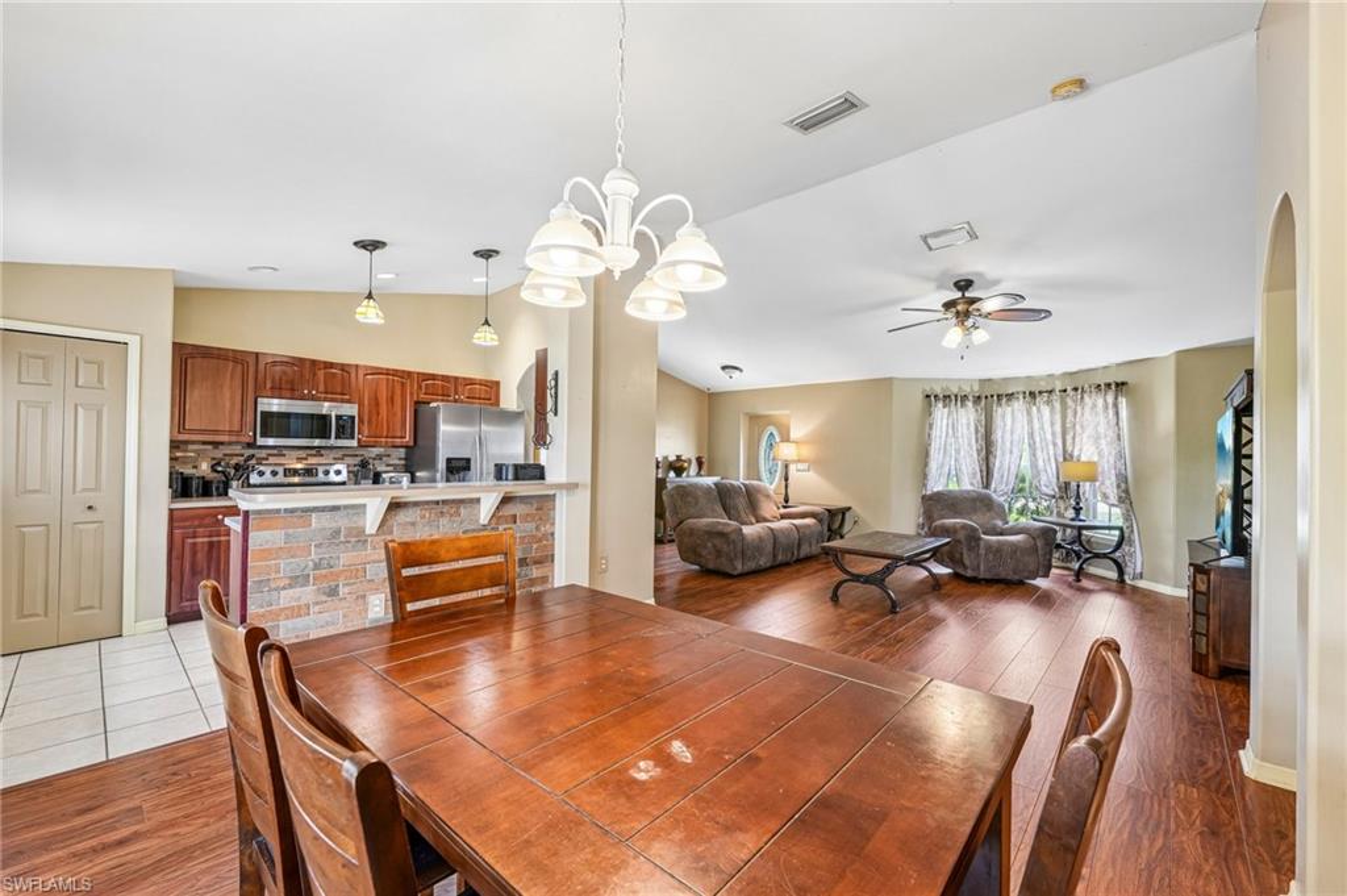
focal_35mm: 14
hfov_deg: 104.3
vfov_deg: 81.1
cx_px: 674
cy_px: 448
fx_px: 523
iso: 400
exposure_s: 1/5
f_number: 8
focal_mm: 14
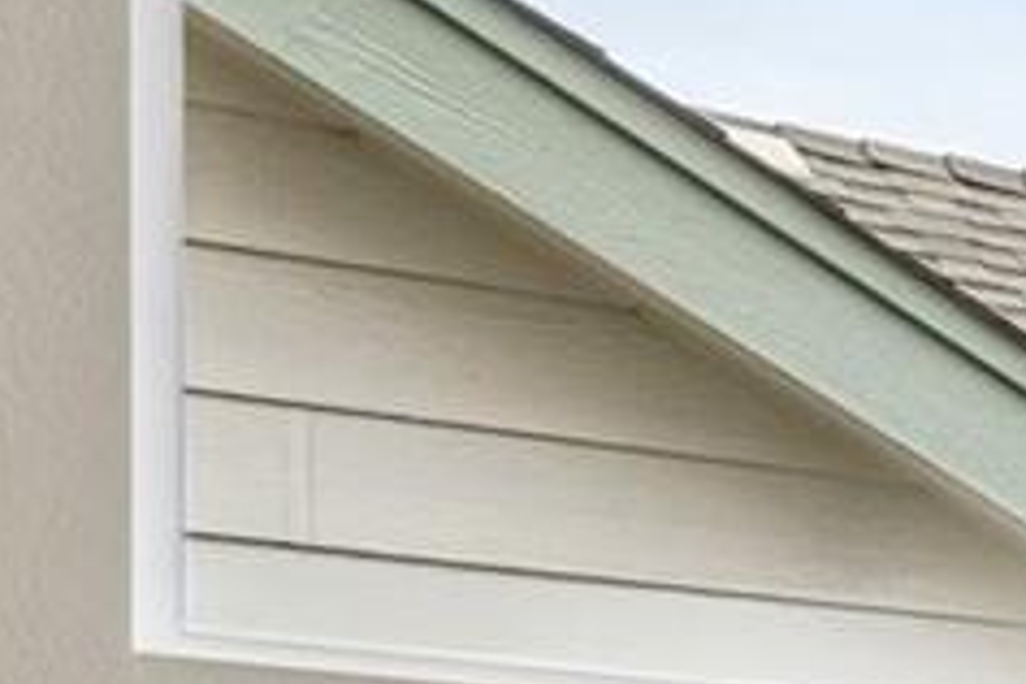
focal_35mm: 111
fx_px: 3174
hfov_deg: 10.4
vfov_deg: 11.5
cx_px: 3338
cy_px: 1212
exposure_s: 1/100
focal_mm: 11
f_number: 8
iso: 400
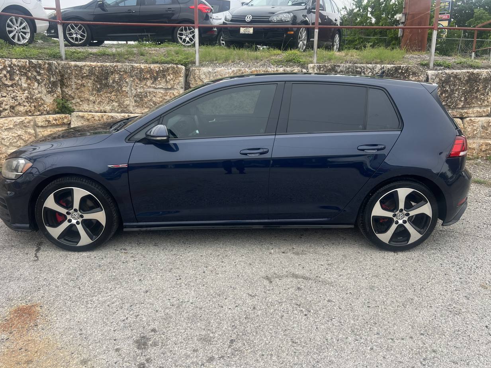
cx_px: 242
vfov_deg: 51.3
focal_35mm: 27
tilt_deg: -14.9
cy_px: 178
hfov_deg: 65.3
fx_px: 383
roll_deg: +1.2
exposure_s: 1/646
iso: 50
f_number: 1.5
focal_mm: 5.7
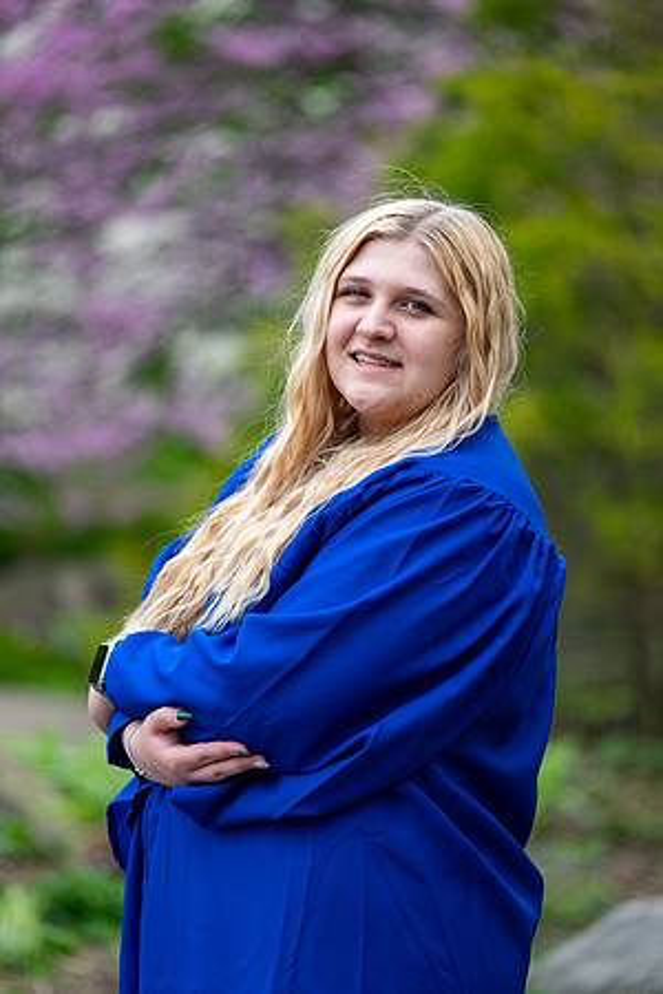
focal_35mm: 210
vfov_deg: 9.8
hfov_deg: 6.5
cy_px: 497
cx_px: 332
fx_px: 5801
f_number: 2.8
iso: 250
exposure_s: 1/250
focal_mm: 140
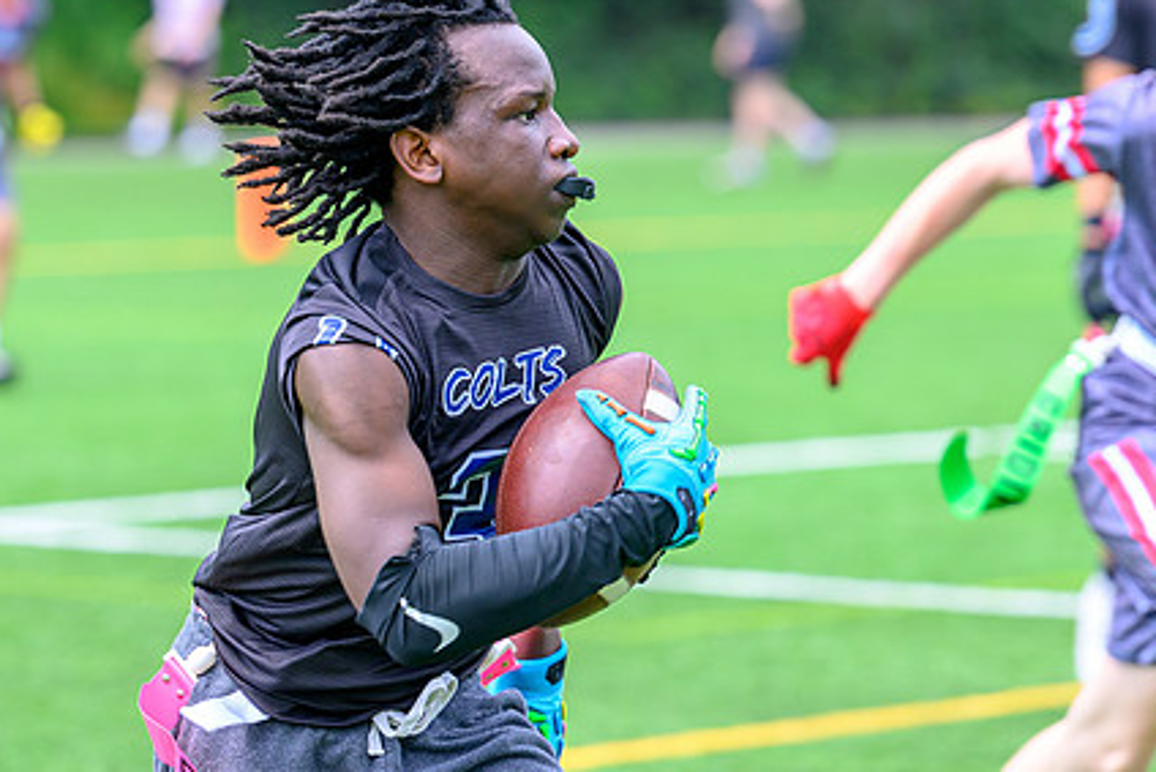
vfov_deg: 5.7
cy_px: 227
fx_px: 7805
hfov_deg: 8.5
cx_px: 438
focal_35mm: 243
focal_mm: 135
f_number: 3.2
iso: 280
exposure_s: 1/800
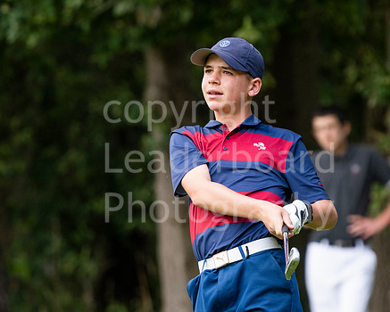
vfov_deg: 2.2
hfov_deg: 2.7
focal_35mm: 710
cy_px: 166
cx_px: 220
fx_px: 8199
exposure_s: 1/1000
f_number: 5.6
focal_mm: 380
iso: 1600
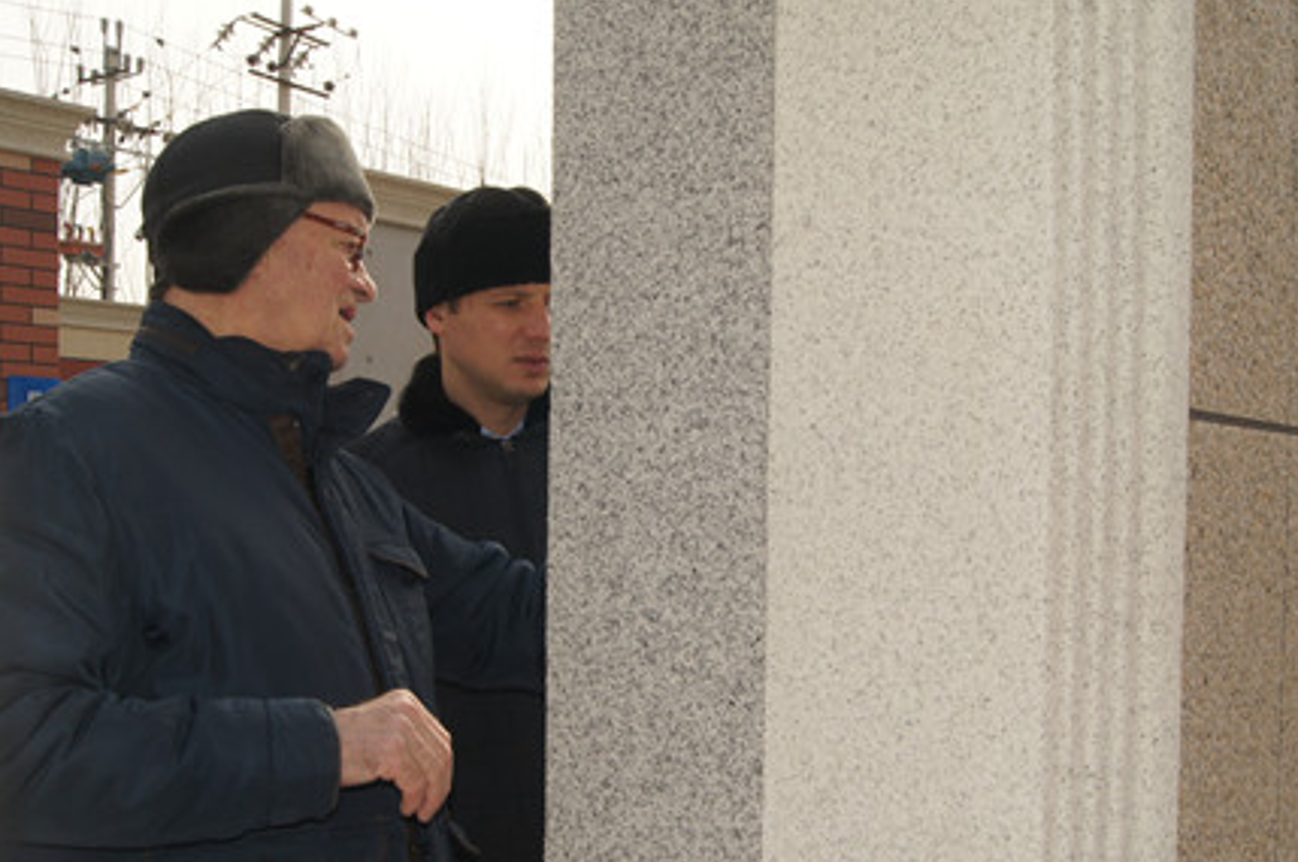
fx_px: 1513
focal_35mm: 42
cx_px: 641
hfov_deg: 46.4
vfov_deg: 31.7
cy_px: 546
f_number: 13
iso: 200
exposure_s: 1/100
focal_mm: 20
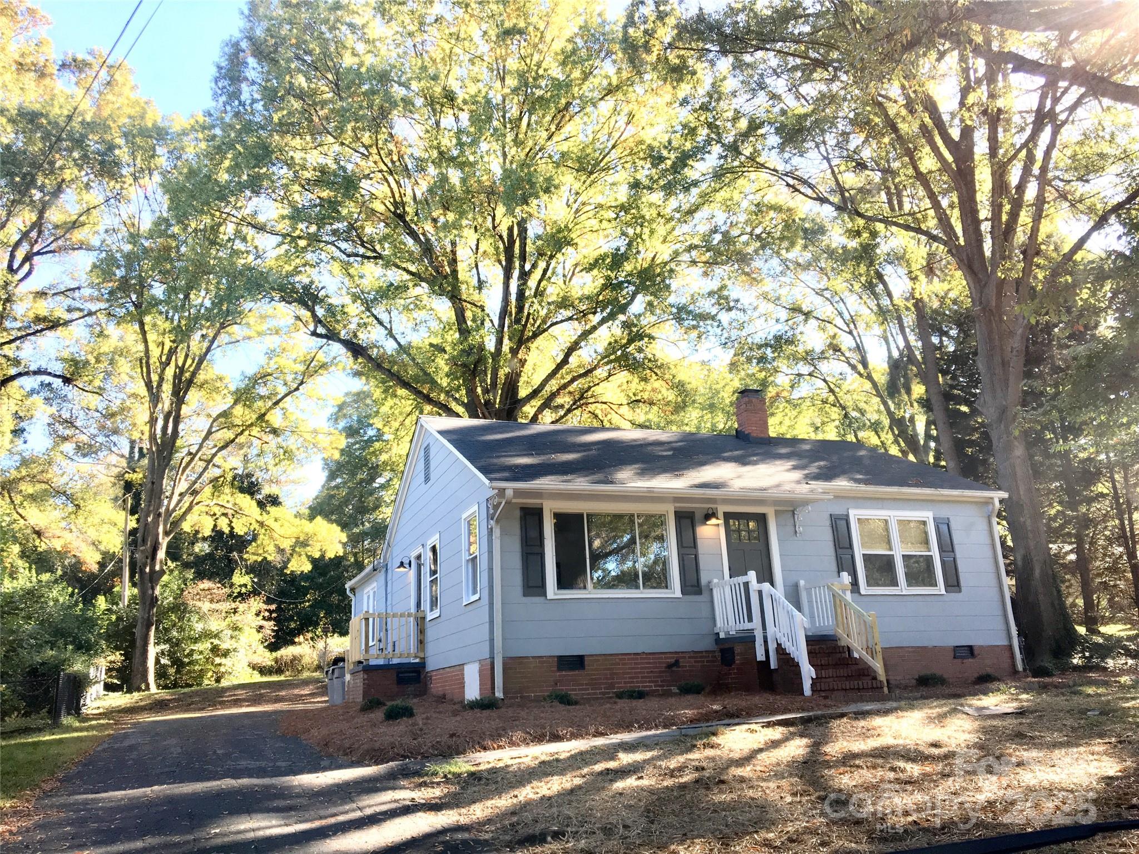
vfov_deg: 48.2
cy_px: 427
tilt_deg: +17.9
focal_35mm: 29
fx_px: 954
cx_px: 570
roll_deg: +3.7
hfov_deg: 61.7
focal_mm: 4.15
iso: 40
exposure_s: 1/120
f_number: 2.2
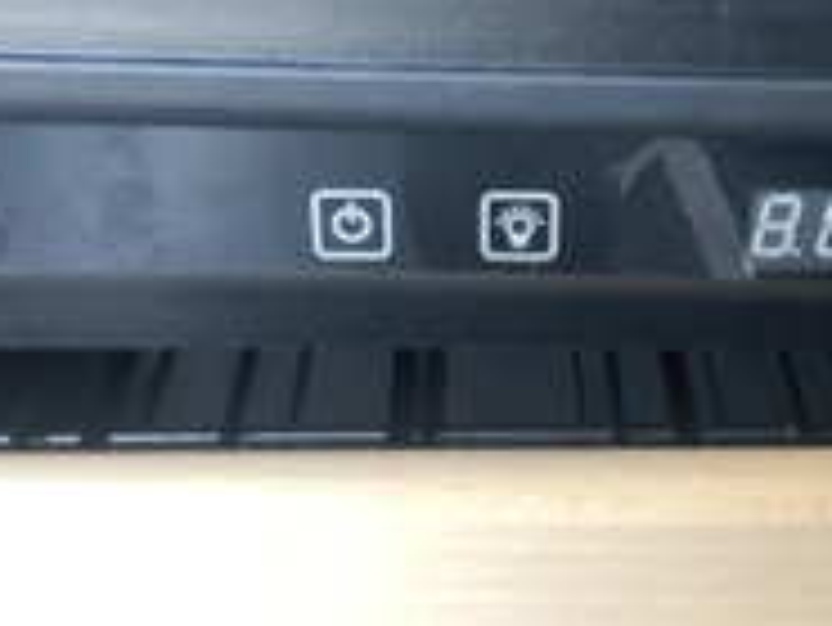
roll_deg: -3.3
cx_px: 657
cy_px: 270
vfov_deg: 21.9
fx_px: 1611
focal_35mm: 67
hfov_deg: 28.4
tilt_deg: -29.1
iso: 160
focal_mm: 3.3
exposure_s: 1/60
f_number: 2.4
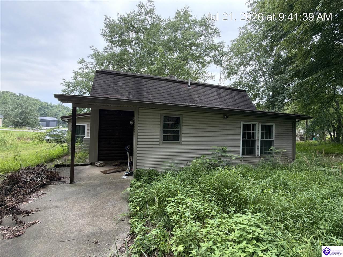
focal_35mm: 14
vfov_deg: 85.7
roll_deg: -2.4
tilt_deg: +0.2
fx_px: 139
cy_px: 128
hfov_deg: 102.1
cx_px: 172
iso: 64
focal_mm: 2.22
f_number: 2.2
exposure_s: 1/121
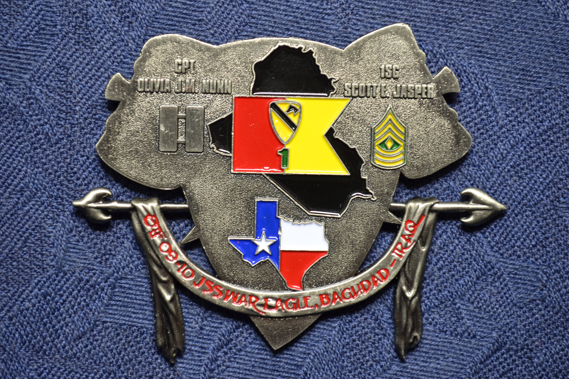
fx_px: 1320
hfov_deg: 24.3
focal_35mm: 84
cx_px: 287
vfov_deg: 16.4
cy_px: 190
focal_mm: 55
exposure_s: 1/3
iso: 160
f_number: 8
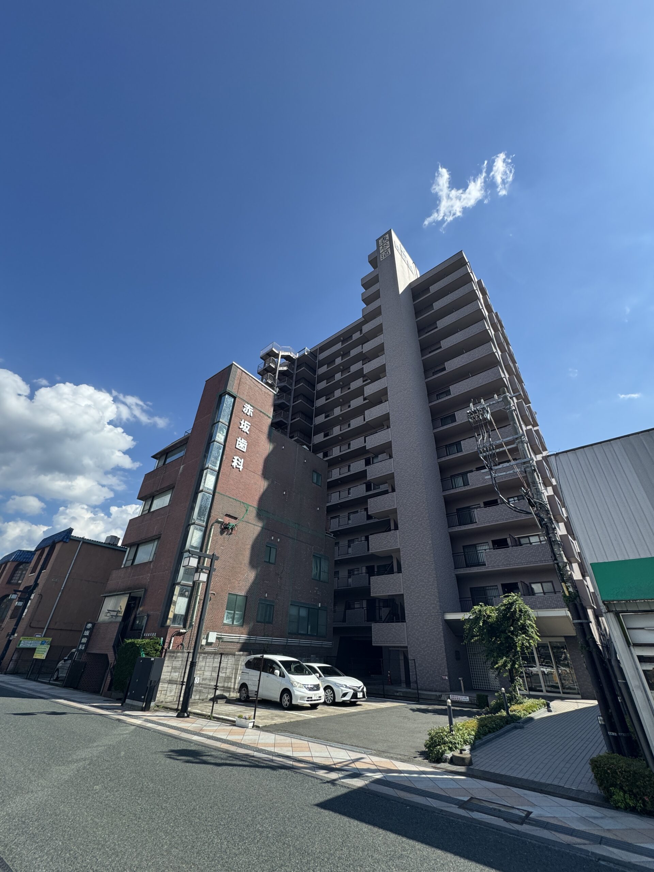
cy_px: 436
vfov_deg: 102.1
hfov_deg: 85.7
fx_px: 353
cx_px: 327
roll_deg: -2.7
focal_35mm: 14
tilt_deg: +32.5
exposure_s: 1/968
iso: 40
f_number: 2.2
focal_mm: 2.22
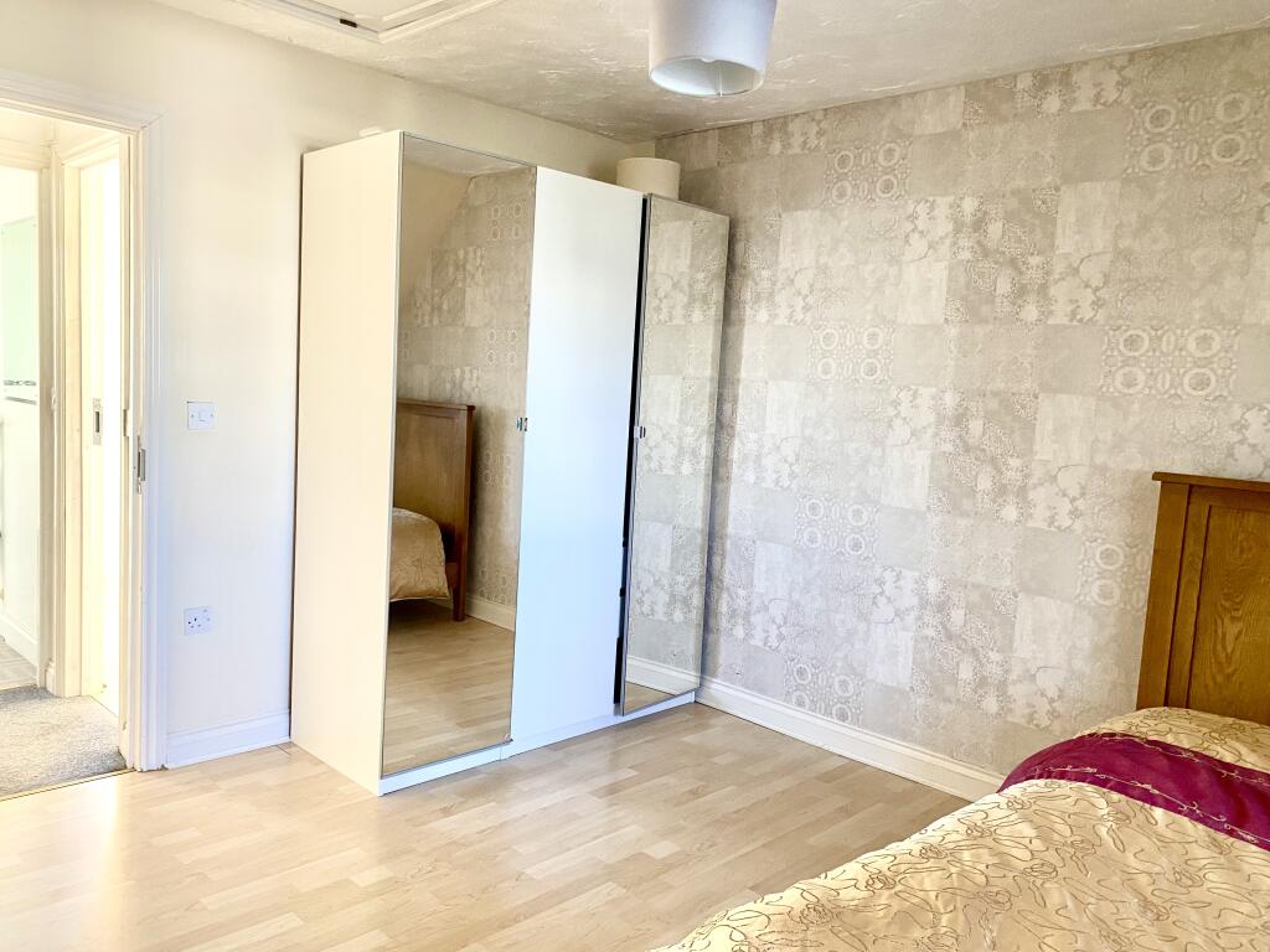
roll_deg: -2.2
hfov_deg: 67.3
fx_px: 954
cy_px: 476
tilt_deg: -7.2
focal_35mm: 26
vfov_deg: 53.1
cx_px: 635
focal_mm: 4.25
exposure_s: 1/60
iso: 160
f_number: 1.8
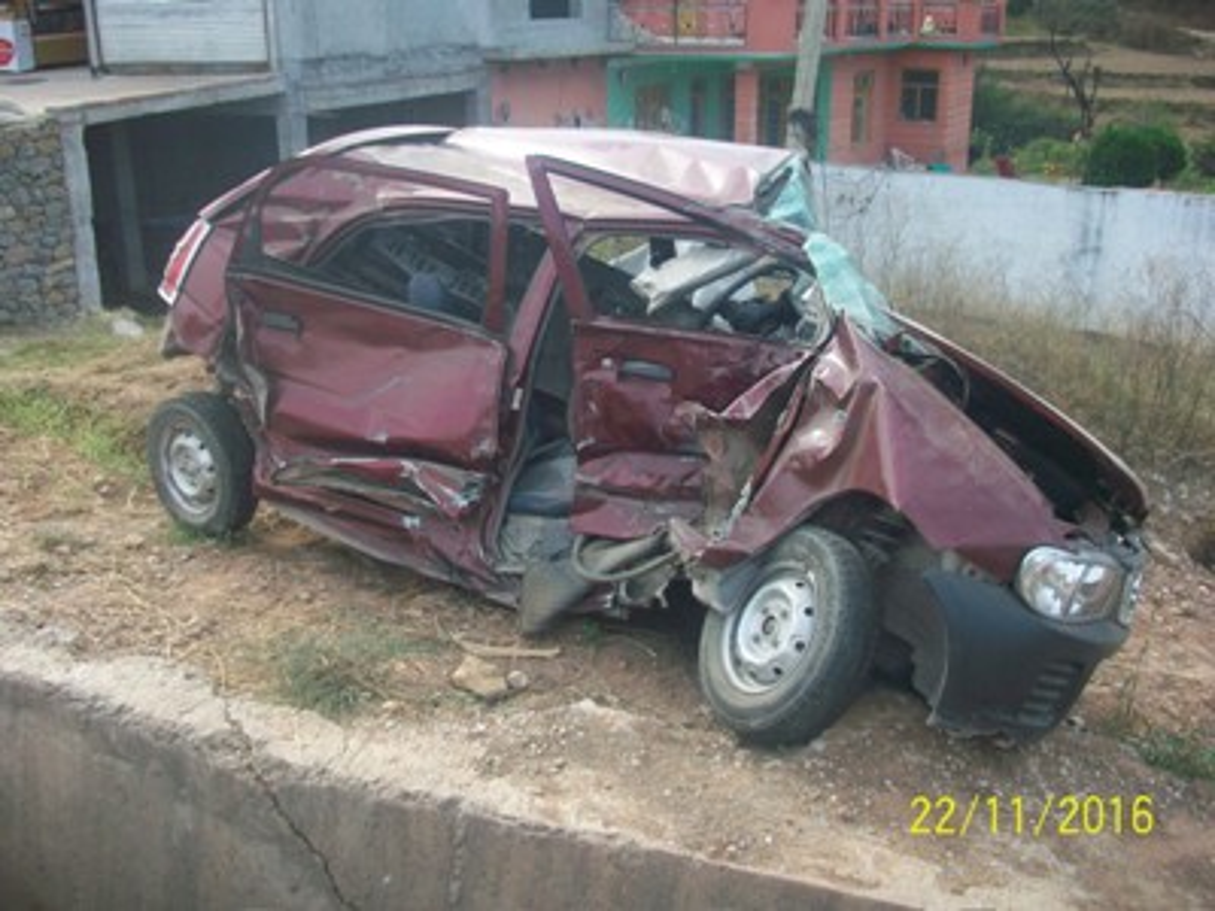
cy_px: 456
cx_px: 608
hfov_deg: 56.8
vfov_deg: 44.2
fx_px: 1123
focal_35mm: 32
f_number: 2.8
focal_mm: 5.7
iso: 64
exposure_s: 1/320
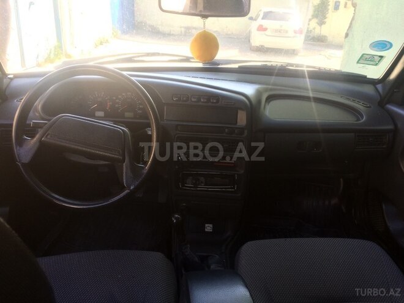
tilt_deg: -23.3
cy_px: 152
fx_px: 338
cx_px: 202
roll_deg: +0.7
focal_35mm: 29
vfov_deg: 48.2
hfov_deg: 61.7
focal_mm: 4.15
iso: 40
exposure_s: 1/100
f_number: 2.2
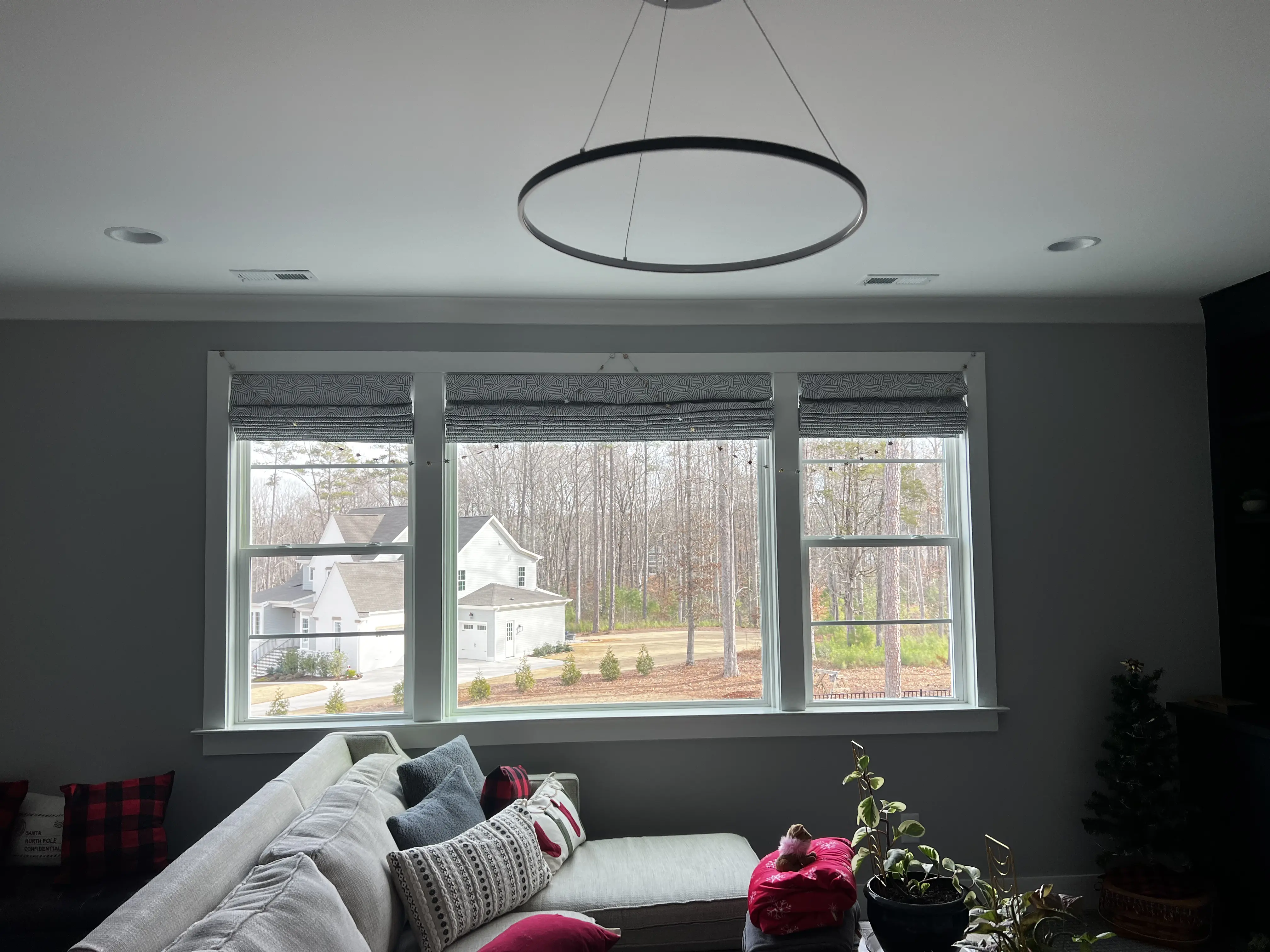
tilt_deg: +4.1
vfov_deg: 53.1
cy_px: 476
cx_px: 635
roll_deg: +0.9
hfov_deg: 67.3
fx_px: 954
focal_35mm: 26
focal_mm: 5.7
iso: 40
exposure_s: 1/194
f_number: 1.5
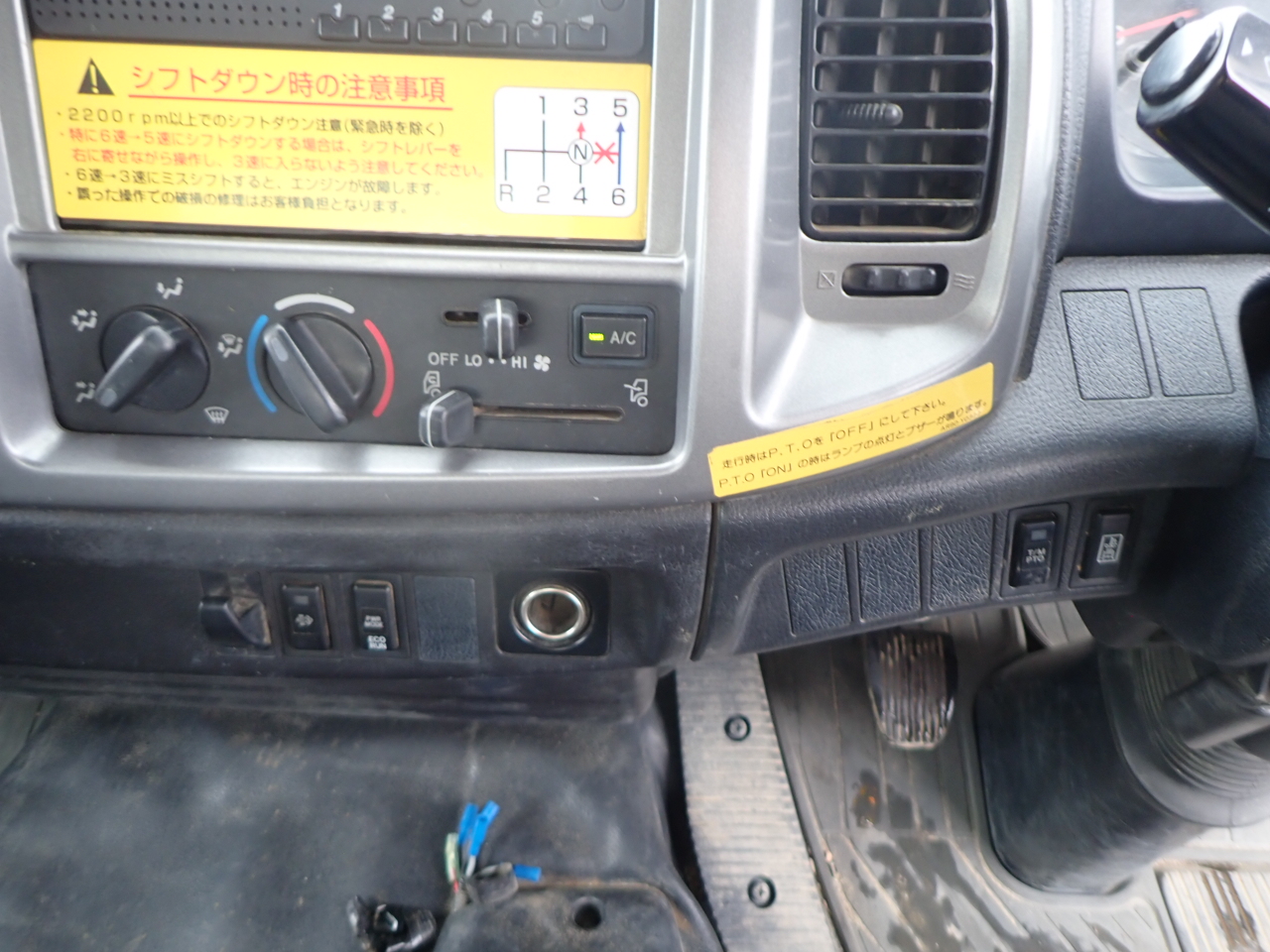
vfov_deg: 54.9
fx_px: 917
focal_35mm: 25
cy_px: 476
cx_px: 635
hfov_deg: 69.4
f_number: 2
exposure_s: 1/50
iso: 200
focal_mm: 4.5
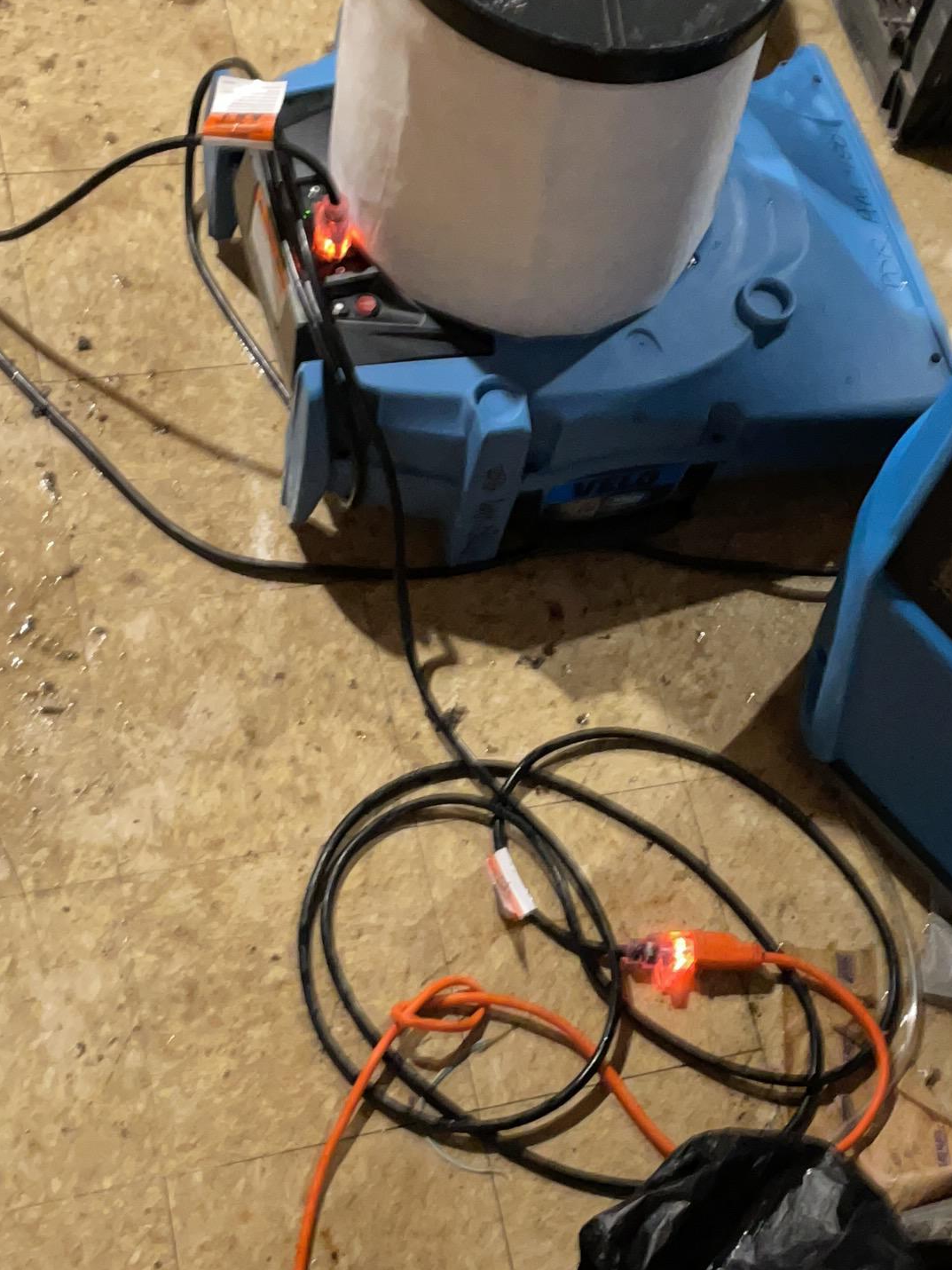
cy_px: 547
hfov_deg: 20.1
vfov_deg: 26.7
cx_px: 658
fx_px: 2677
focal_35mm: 73
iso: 400
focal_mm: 4.2
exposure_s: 1/15
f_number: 1.6
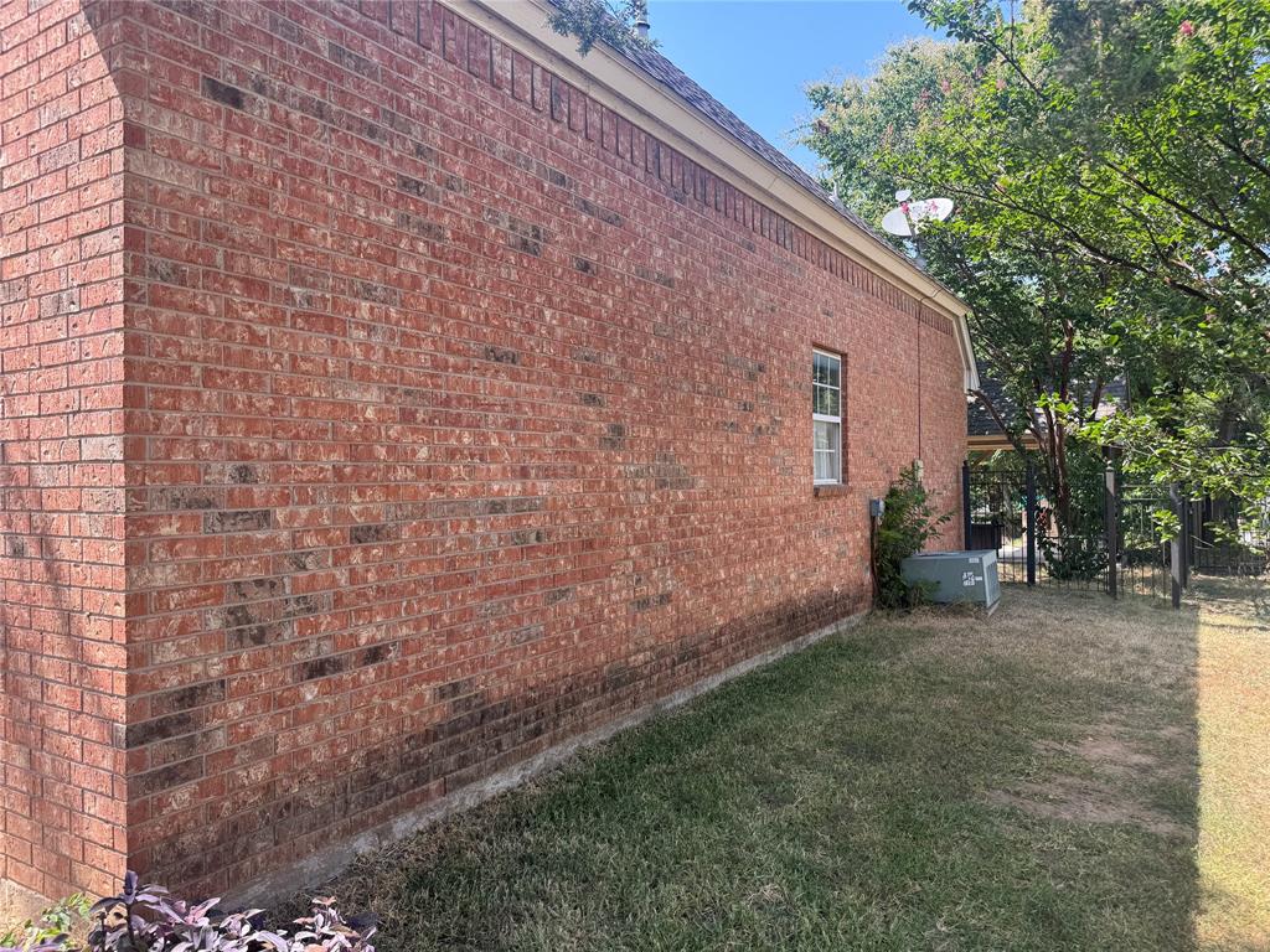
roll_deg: +0.9
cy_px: 476
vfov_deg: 56.8
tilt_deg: -1.0
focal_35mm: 24
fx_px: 881
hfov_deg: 71.6
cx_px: 635
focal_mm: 6.76
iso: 80
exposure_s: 1/598
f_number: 1.78
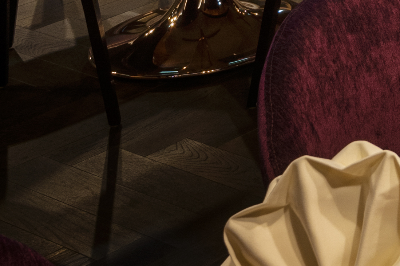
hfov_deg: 12.7
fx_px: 1489
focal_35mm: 134
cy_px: -552
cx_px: 886
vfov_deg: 8.5
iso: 100
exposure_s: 1.6
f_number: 8
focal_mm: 20
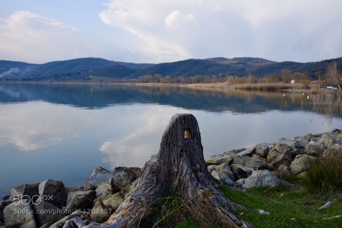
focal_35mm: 33
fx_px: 313
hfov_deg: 57.2
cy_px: 114
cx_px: 171
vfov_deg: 40.0
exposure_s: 1/250
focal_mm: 22
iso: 100
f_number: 6.3
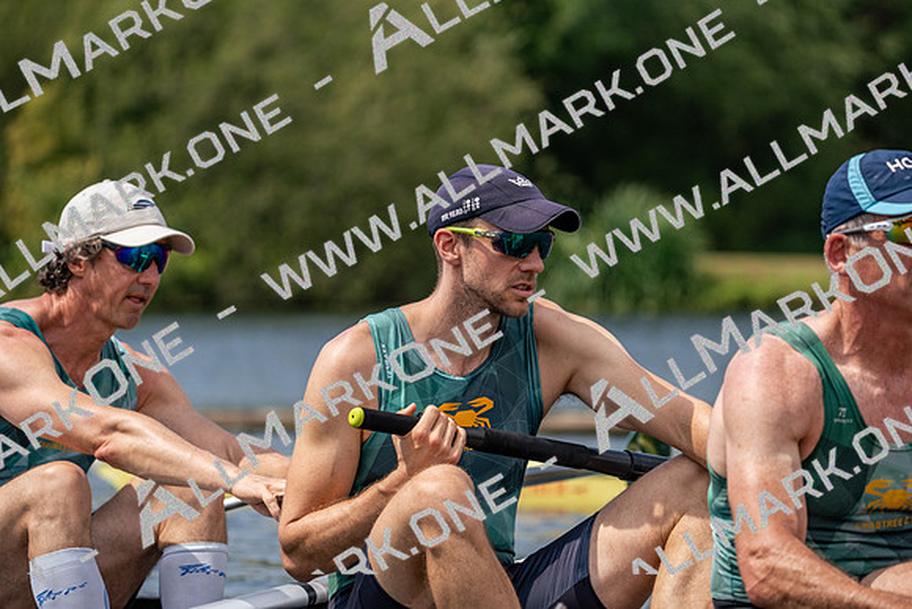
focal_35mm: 264
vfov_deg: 5.2
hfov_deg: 7.8
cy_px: 304
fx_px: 6689
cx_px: 456
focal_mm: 264
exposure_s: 1/1600
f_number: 5.6
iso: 250
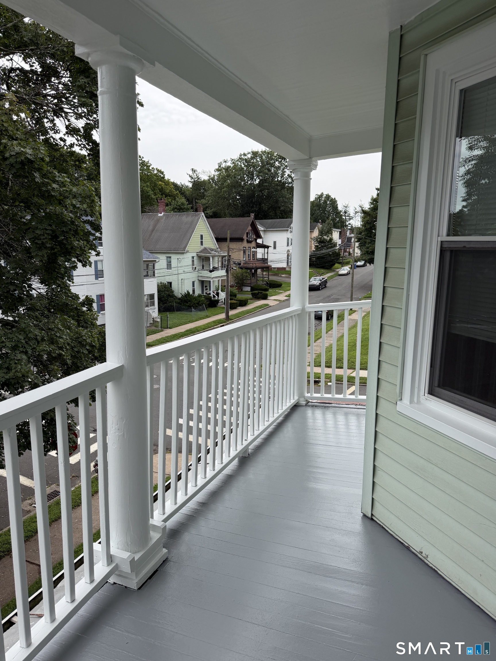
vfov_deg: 71.6
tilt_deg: -10.7
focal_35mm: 24
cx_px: 248
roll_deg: -0.4
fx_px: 459
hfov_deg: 56.8
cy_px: 330
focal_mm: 6.76
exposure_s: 1/3145
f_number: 1.78
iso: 100
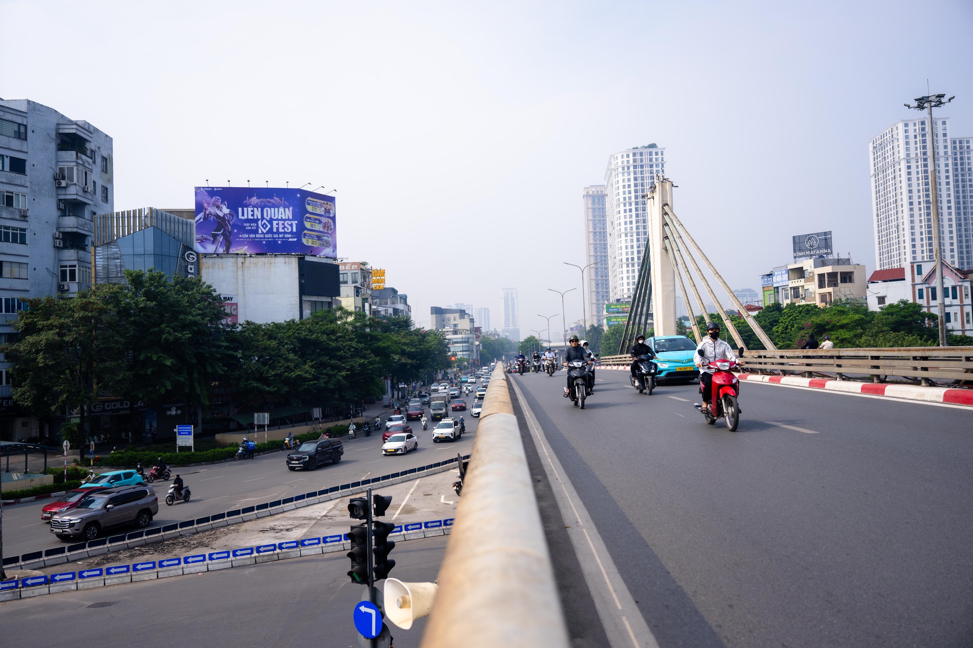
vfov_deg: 43.6
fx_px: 811
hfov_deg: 61.9
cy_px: 324
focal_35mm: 30
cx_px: 486
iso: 80
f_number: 2.8
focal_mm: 30
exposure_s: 1/1600
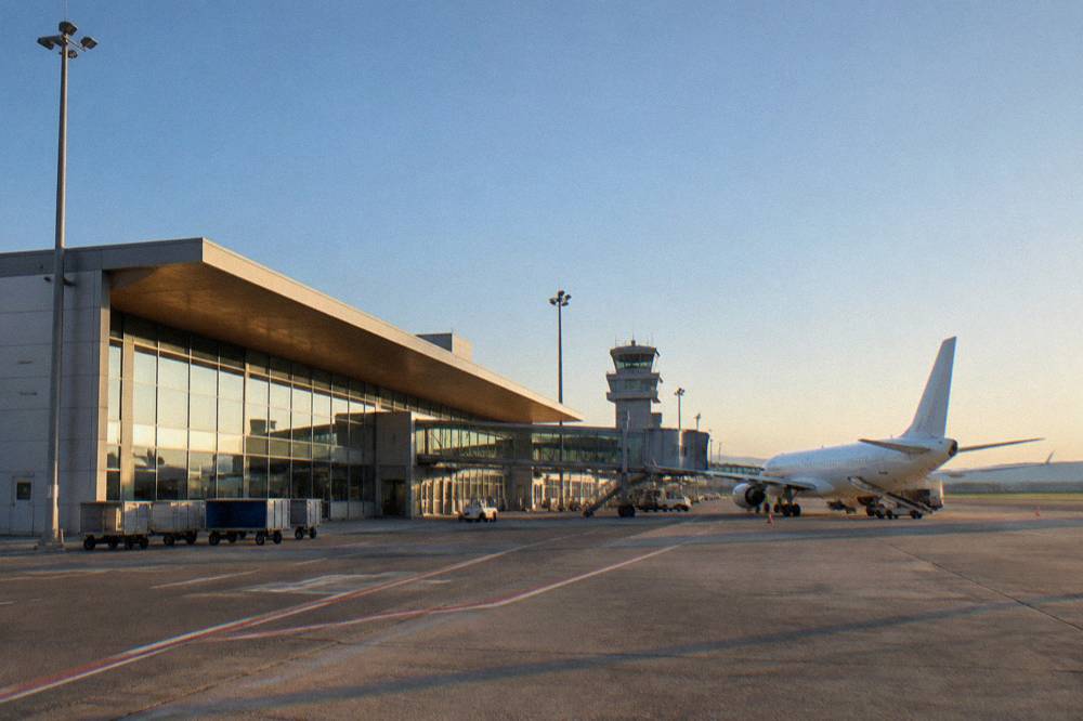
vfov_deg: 33.4
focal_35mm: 40
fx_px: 1203
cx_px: 542
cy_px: 360
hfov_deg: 48.5
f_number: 11
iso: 100
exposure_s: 1/125
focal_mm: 40
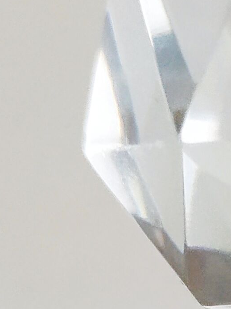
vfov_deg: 13.4
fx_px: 1237
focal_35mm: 139
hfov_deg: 10.1
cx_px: 403
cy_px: 462
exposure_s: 1/25
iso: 200
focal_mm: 3.94
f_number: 1.9
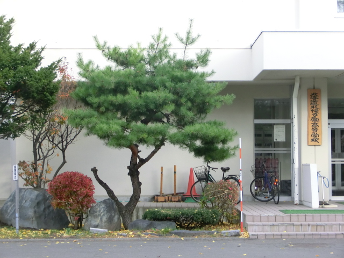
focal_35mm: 96
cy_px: 129
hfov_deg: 20.4
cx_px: 172
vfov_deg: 15.4
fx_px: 954
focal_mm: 17.06
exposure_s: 1/60
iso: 100
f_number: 5.3
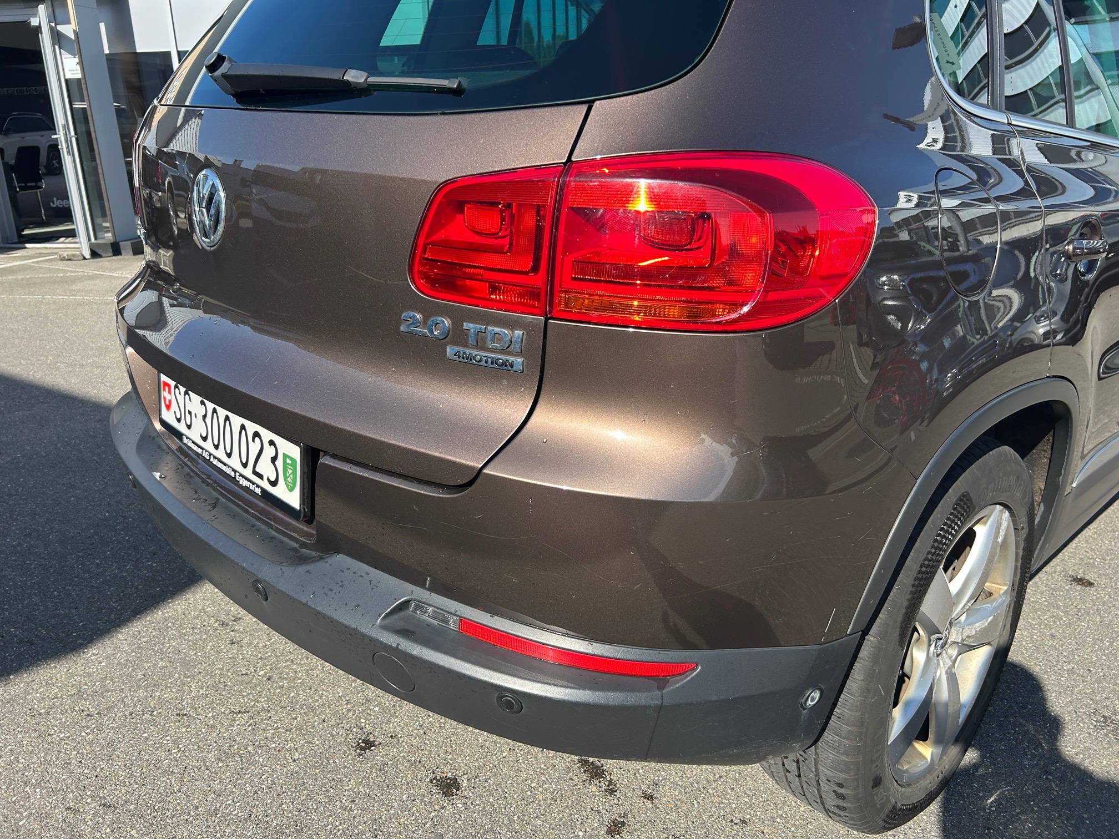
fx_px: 840
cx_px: 560
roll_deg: +3.3
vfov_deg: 53.1
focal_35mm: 26
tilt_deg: -16.9
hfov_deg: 67.3
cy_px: 420
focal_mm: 5.7
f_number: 1.5
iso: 50
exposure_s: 1/1621
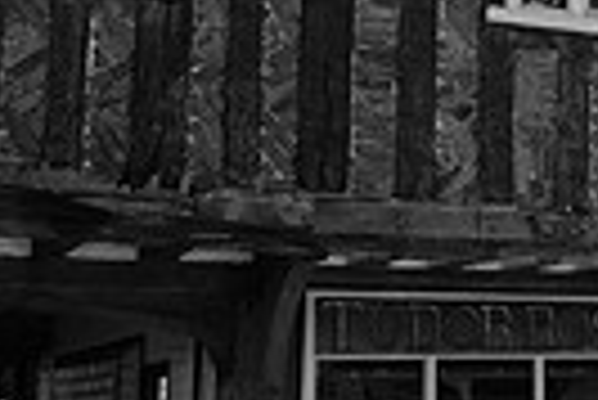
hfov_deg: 19.0
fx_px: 1596
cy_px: 92
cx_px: 863
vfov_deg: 14.2
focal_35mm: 96
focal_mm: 14.5
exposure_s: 1/140
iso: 200
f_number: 9
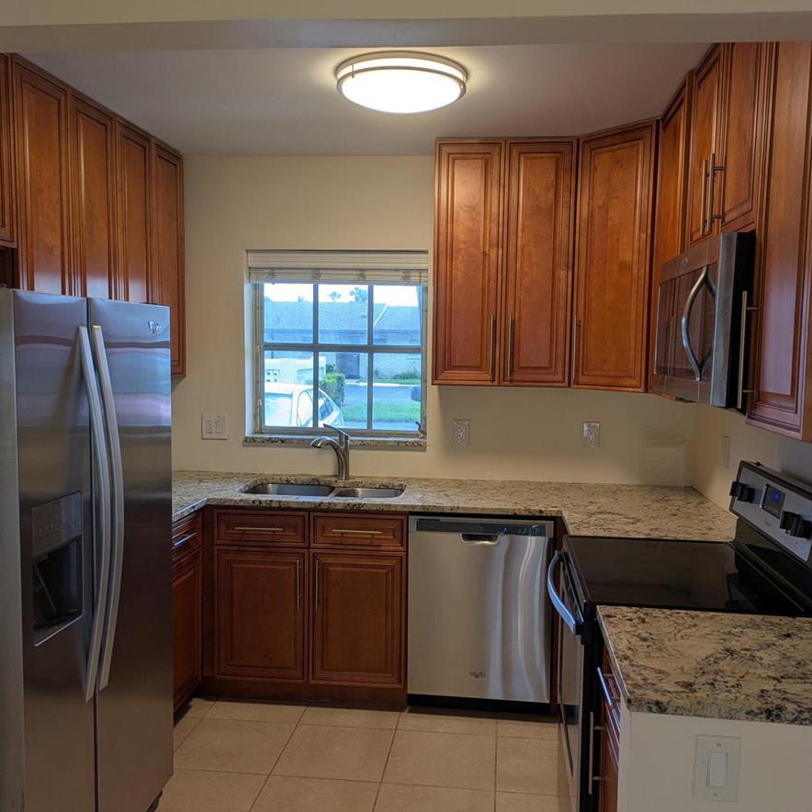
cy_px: 418
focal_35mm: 30
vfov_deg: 54.0
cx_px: 400
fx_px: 796
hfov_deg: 54.0
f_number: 1.89
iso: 73
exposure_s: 1/120
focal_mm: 5.43
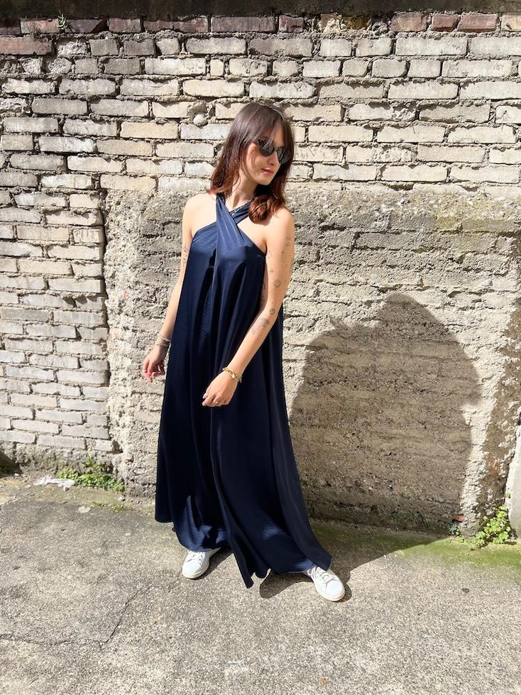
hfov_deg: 53.1
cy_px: 348
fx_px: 522
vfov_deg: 67.3
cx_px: 260
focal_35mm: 26
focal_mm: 5.7
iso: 50
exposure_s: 1/2915
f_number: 1.5
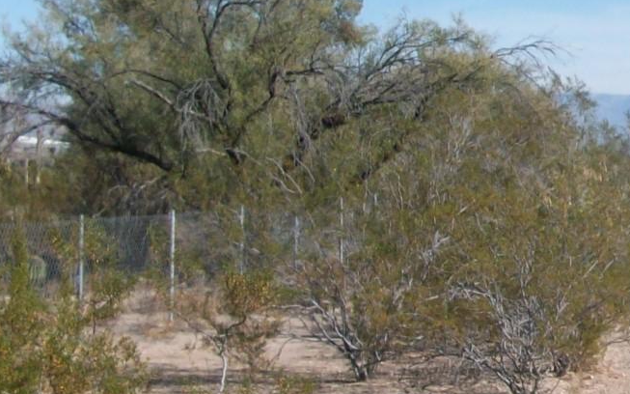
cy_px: -97
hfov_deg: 17.1
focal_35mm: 113
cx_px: 876
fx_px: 1940
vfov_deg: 11.3
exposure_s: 1/383
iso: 64
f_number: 5.5
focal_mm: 5.7
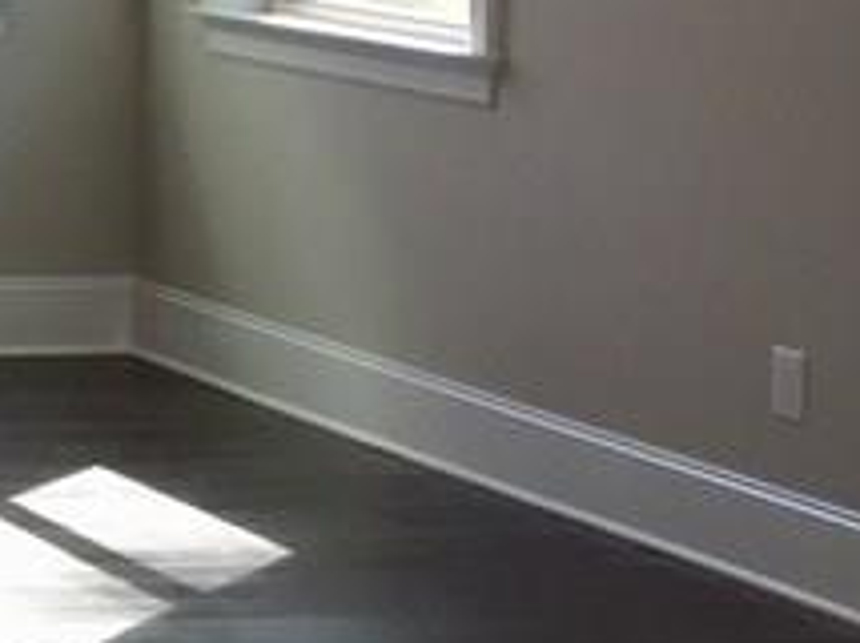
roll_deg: -0.8
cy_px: -169
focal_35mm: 139
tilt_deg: -1.8
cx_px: -1097
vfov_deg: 10.4
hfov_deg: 11.9
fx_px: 3449
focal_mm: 4.15
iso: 50
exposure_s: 1/120
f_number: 2.2
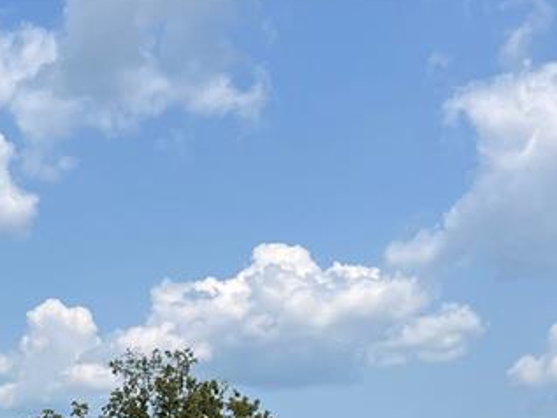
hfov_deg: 21.1
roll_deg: -0.4
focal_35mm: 84
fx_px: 1352
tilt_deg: -7.1
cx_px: -170
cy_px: 662
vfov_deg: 15.9
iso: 50
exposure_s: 1/4149
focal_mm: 5.1
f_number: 1.6
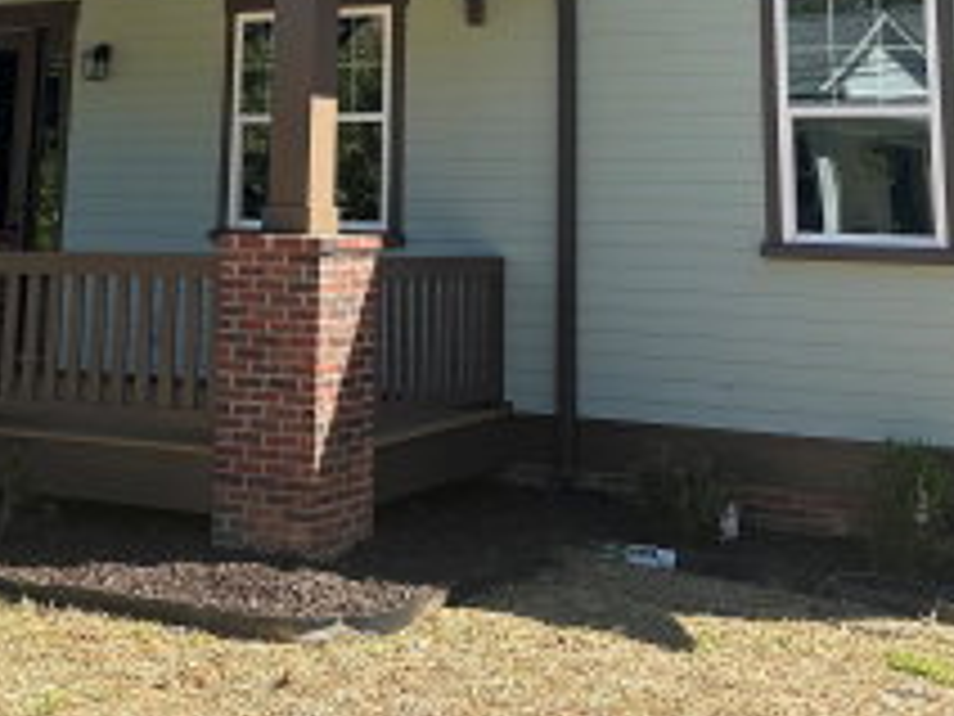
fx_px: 1598
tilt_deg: +11.7
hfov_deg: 33.2
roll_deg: -1.6
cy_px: -68
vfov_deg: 23.7
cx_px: 410
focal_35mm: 58
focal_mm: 6.86
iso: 80
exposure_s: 1/1613
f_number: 1.78
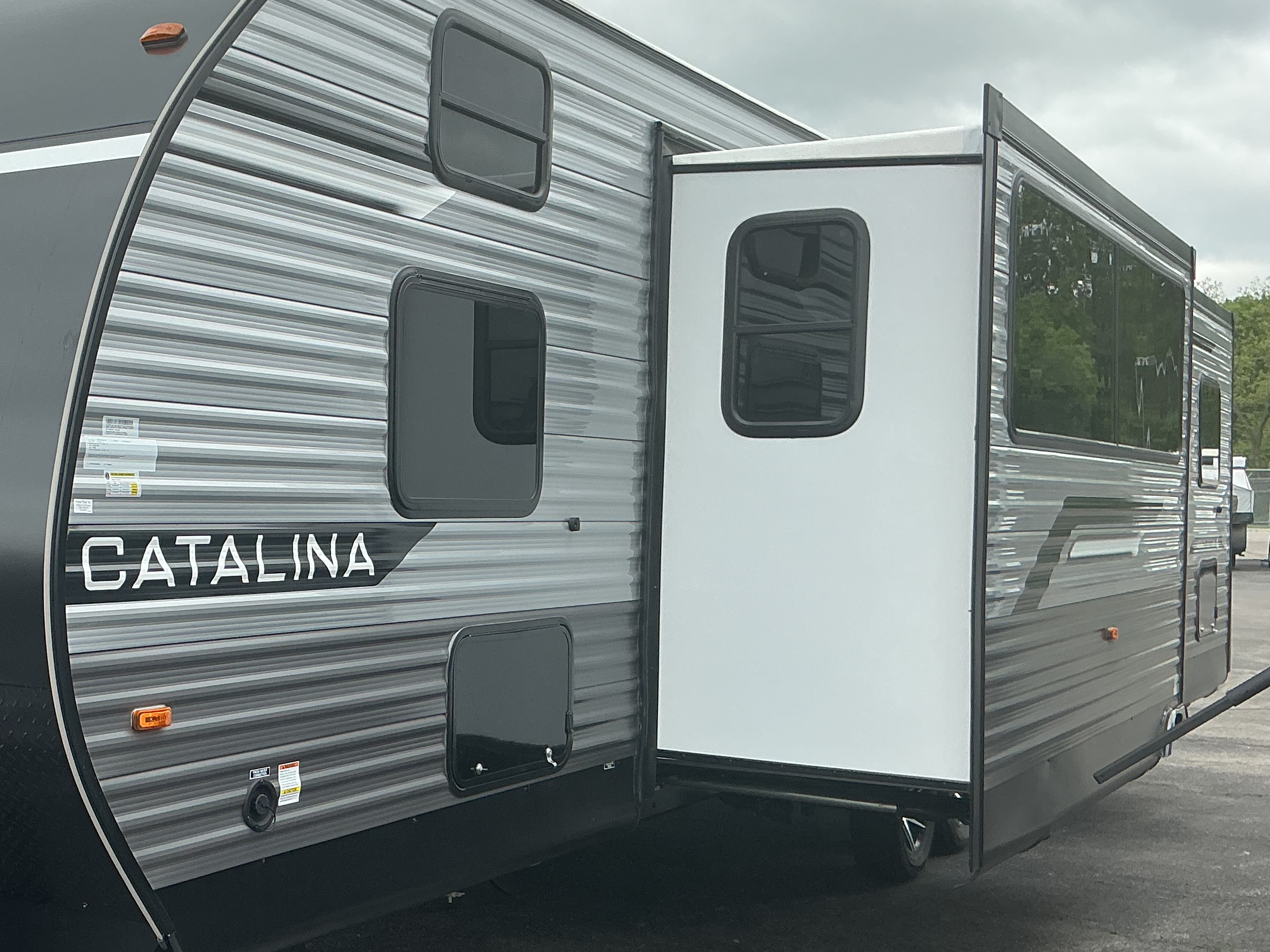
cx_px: 274
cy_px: 604
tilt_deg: -4.1
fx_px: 1761
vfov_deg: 30.1
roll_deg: +0.0
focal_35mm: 48
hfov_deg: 38.3
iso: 25
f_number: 1.8
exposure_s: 1/482
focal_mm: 3
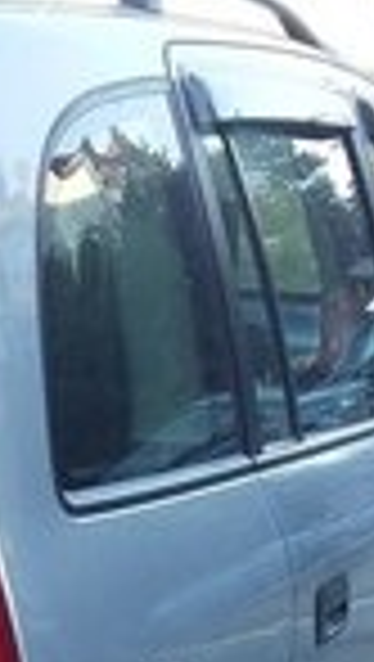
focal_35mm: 114
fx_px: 2004
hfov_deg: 10.4
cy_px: 824
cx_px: -104
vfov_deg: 17.7
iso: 40
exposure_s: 1/158
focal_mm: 3.3
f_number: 2.2
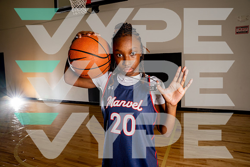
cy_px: 84
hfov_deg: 73.7
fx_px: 167
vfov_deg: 53.2
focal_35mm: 24
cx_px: 125
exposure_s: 1/200
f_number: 7.1
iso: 640
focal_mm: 24
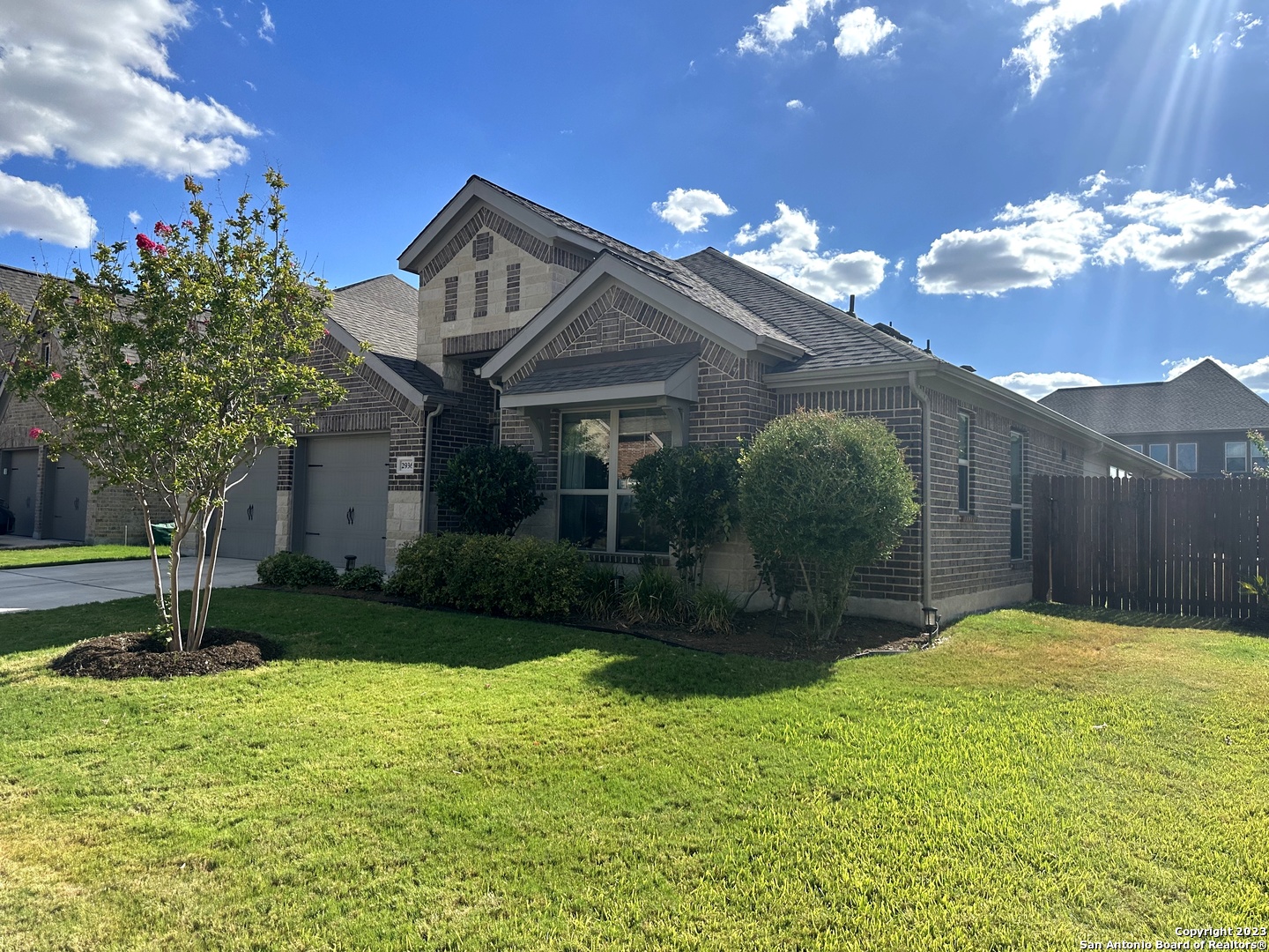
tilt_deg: +2.9
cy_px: 476
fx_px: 880
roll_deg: -2.1
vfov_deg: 56.8
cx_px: 634
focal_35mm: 24
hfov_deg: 71.6
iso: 80
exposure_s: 1/5525
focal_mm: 6.86
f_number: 1.78
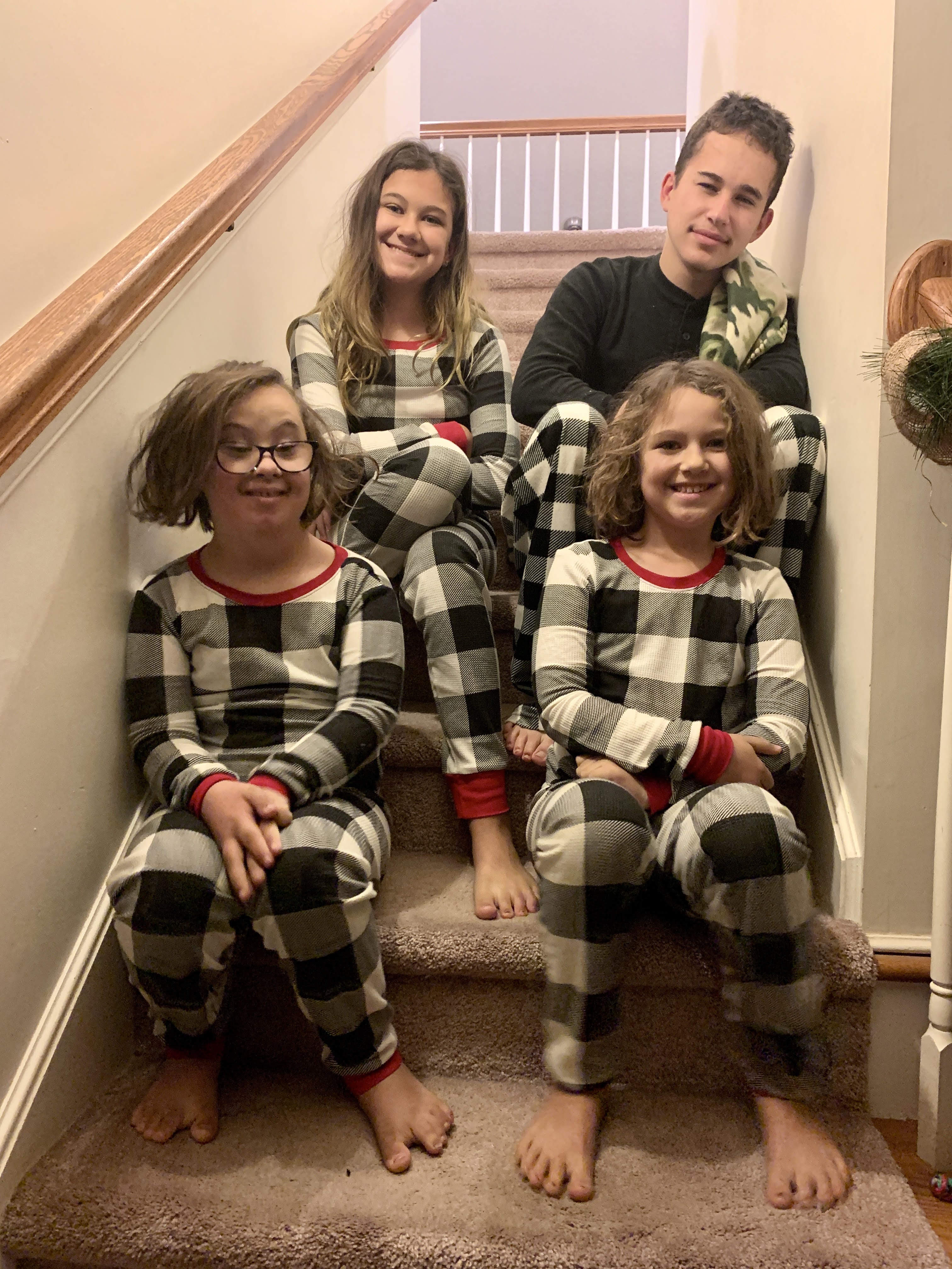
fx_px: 953
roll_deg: -1.4
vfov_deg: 67.3
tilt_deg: -2.8
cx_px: 476
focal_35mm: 26
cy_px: 634
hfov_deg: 53.1
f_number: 1.8
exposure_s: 1/30
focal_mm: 4.25
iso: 640
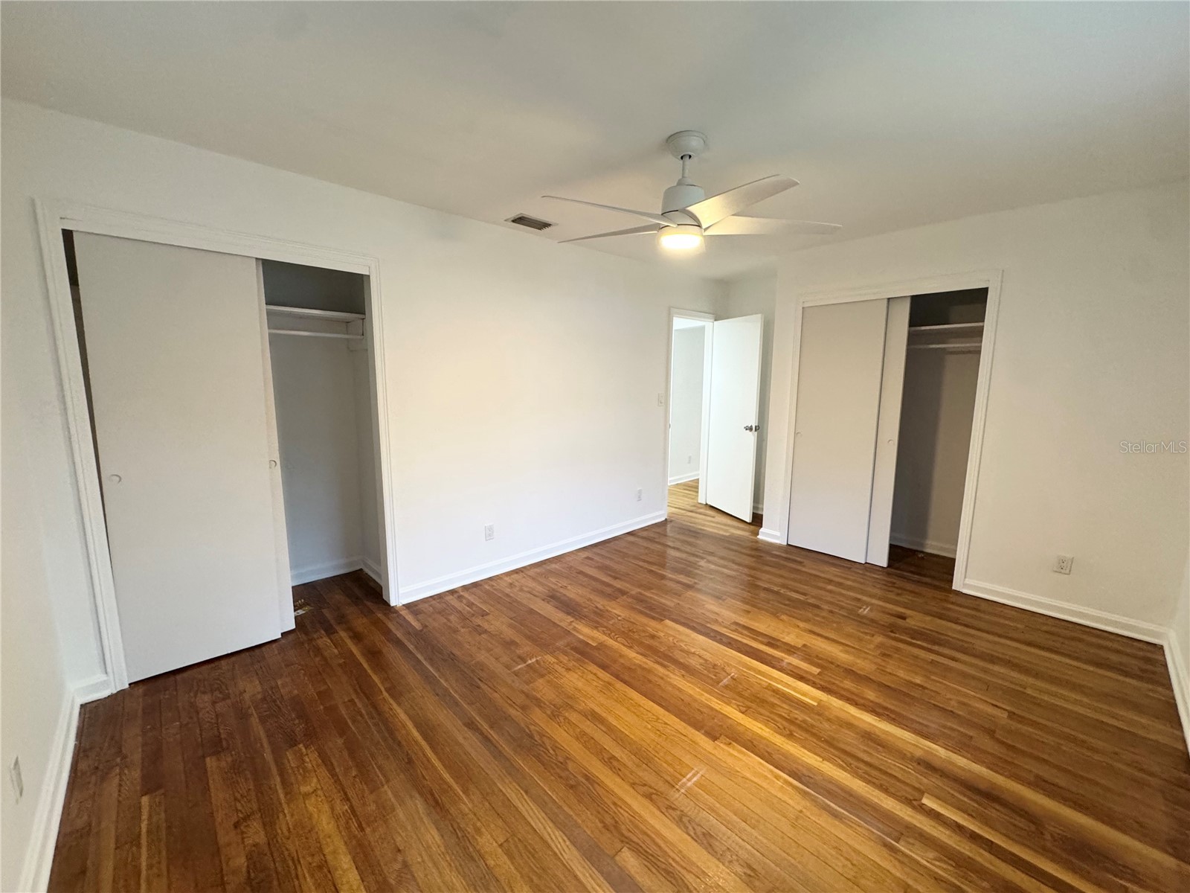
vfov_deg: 85.7
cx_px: 595
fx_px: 481
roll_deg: -0.3
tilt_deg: -9.6
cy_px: 446
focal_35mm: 14
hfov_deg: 102.1
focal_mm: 2.22
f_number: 2.2
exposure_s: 1/60
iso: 320
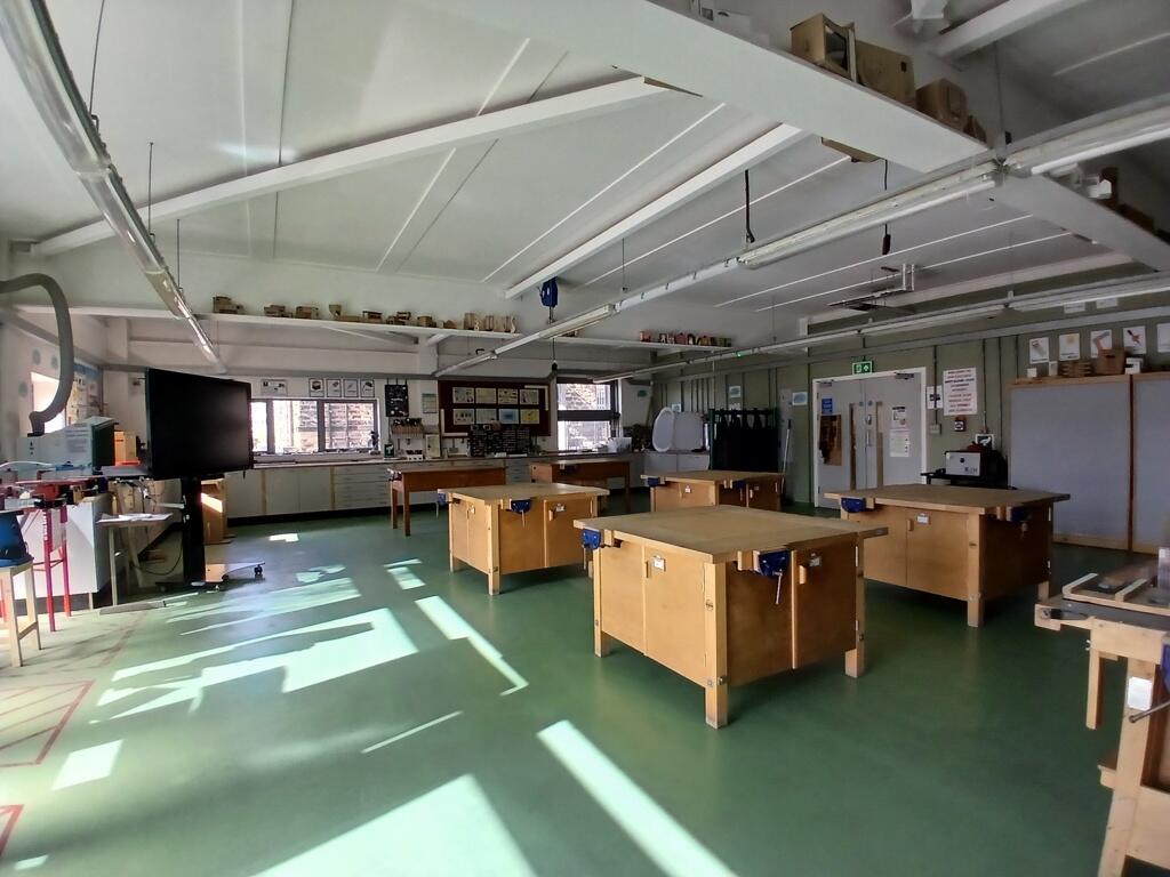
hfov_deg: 91.0
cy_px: 438
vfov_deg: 74.7
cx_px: 585
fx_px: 575
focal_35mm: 17
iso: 64
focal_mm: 1.4
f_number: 2.2
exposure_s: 1/50
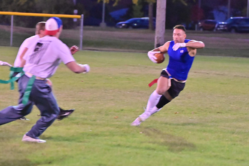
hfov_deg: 7.6
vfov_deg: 5.1
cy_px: 83
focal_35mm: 270
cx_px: 124
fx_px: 1868
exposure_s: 1/250
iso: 6400
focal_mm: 180
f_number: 4
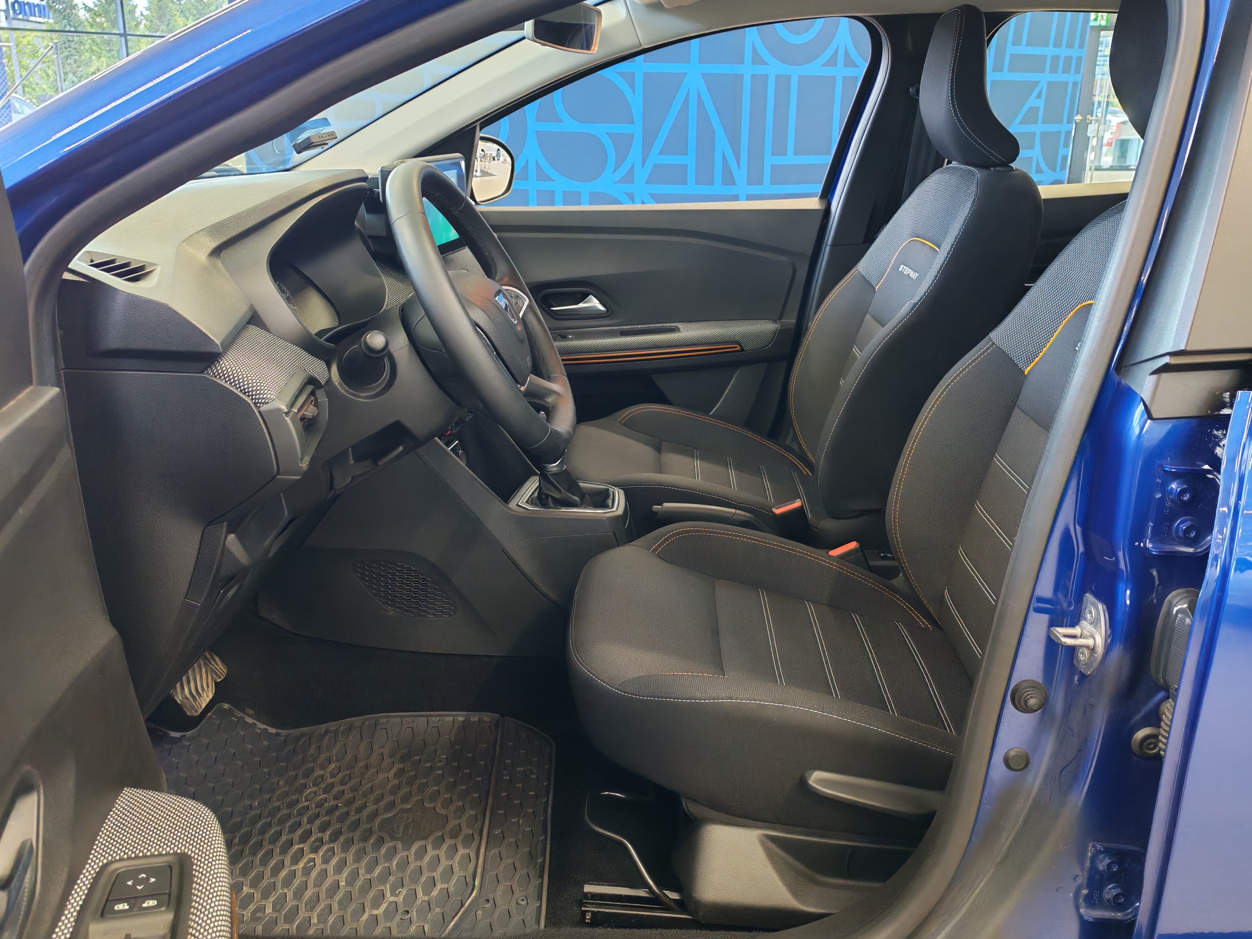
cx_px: 626
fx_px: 1157
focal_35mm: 32
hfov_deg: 56.8
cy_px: 470
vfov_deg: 44.2
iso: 1000
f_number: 1.9
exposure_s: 1/100
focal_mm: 6.12
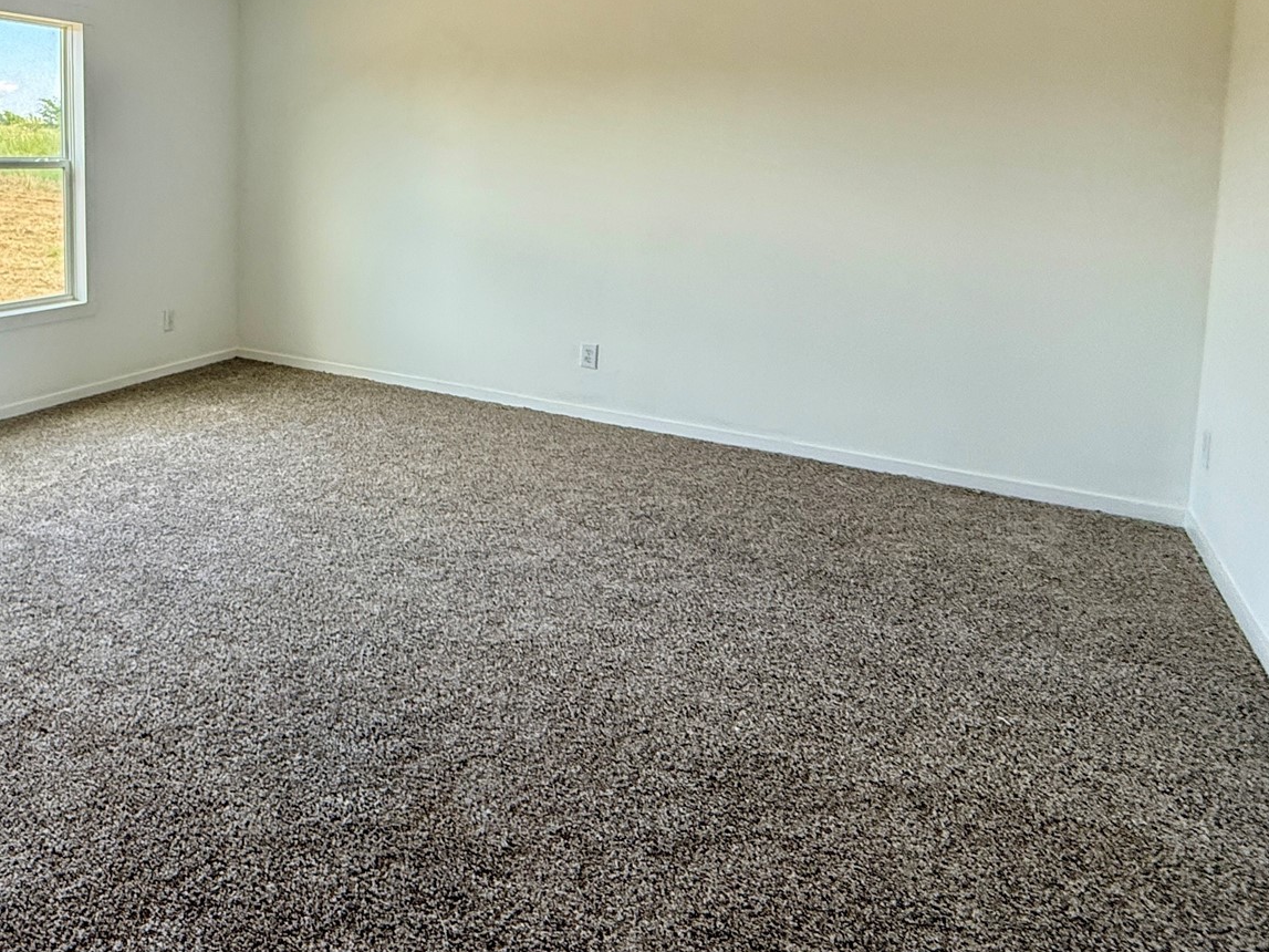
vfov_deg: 52.5
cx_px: 228
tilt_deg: -4.9
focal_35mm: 25
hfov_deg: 62.6
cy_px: 238
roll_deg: -0.2
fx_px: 916
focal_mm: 2.22
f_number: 2.2
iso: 200
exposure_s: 1/99
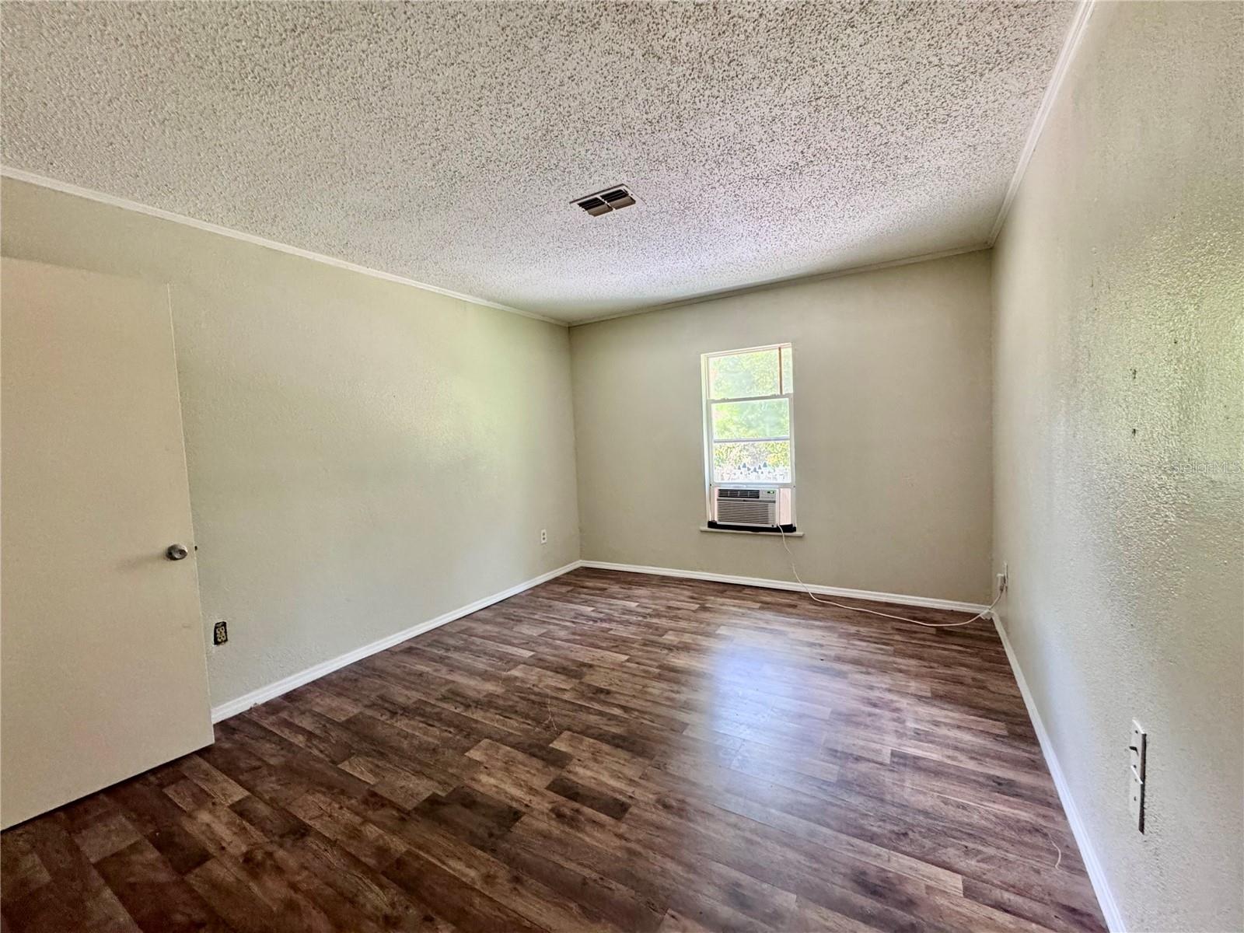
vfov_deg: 85.7
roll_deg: +1.8
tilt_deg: -3.8
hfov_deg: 102.1
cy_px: 466
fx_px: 503
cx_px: 622
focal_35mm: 14
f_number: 2.2
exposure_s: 1/60
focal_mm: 2.22
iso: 400
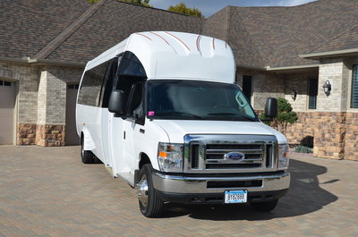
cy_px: 118
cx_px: 179
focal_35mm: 42
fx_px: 417
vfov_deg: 31.8
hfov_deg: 46.5
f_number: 9
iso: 100
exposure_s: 1/320
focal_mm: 28
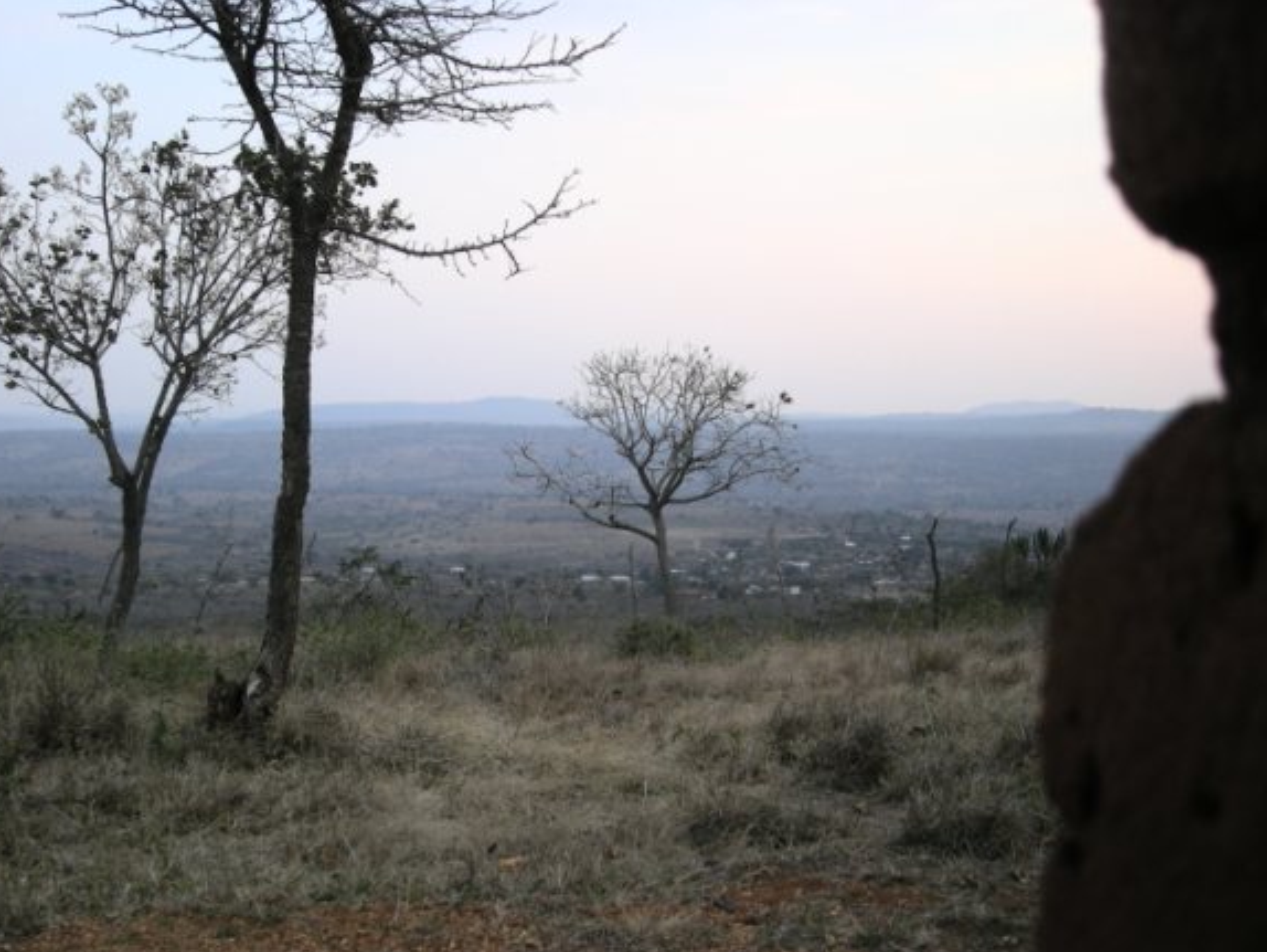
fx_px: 1428
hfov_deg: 47.8
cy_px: 528
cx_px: 569
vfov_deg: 36.8
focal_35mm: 39
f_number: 2.8
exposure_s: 1/73
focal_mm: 5.7
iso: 50
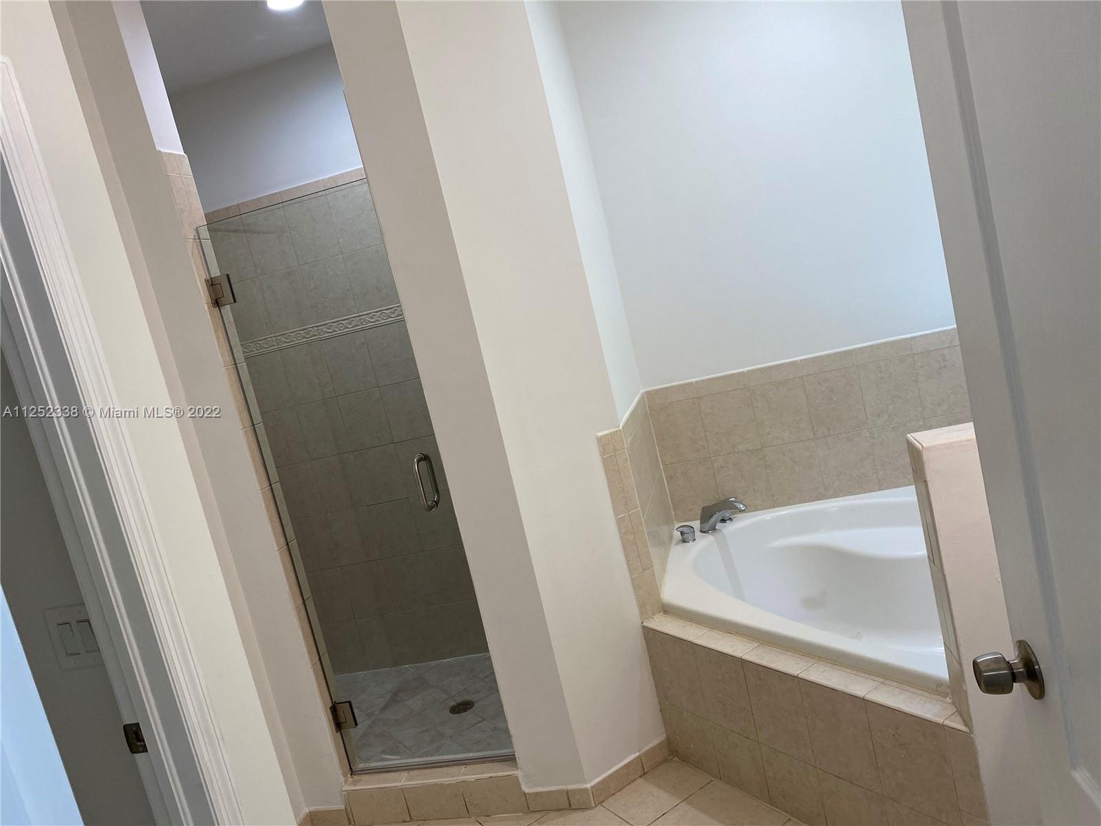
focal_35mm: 26
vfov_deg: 53.1
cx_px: 550
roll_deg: +13.7
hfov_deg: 67.3
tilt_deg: -9.2
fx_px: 827
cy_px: 413
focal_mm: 4.25
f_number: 1.8
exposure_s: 1/120
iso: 100
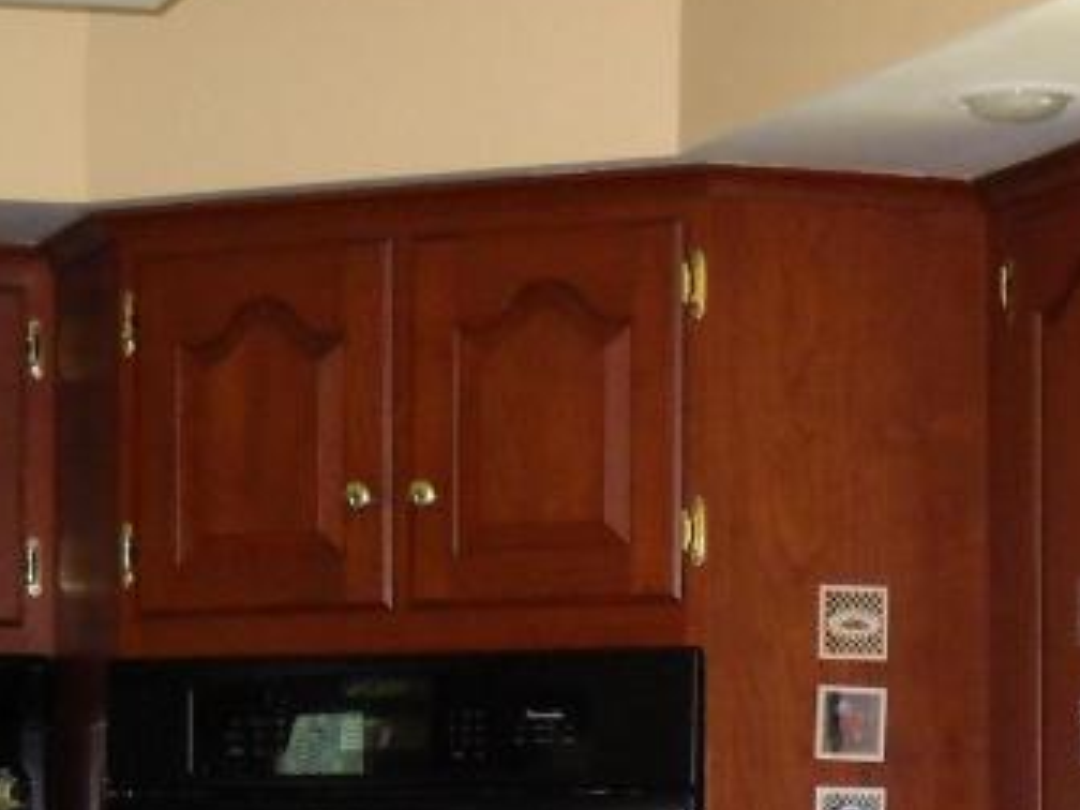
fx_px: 3900
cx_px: 861
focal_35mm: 125
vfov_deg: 11.5
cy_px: 1086
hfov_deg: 15.7
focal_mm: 6.72
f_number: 3.1
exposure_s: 1/30
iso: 200
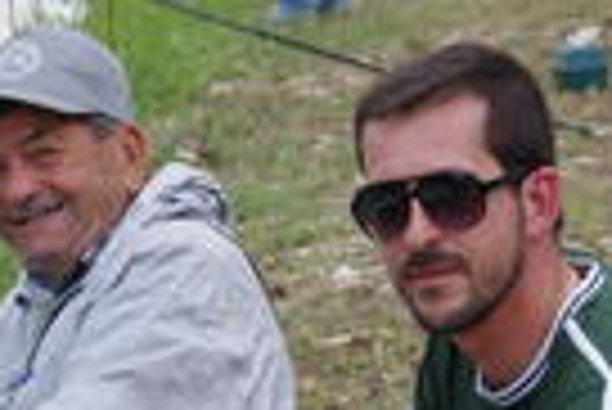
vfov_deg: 4.1
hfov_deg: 6.2
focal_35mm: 331
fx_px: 5633
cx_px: -36
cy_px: 570
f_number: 8
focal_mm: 60
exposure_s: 1/320
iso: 640
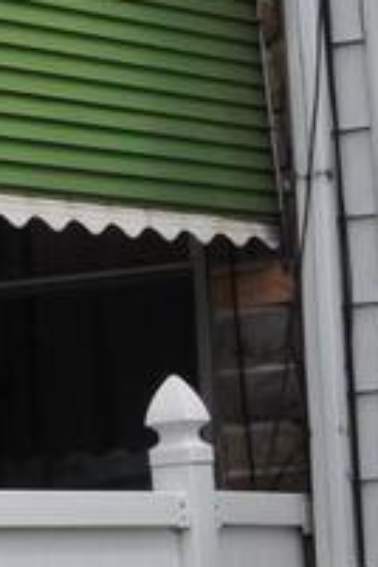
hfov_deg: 4.7
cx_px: 1199
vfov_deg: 7.5
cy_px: 505
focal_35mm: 275
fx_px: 4331
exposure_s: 1/400
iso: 200
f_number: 10
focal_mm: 24
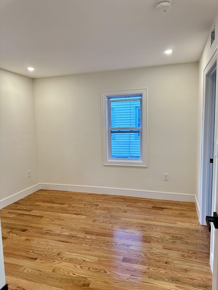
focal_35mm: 24
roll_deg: +1.0
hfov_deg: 56.8
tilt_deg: -5.0
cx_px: 109
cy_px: 145
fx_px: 202
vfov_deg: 71.6
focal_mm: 6.86
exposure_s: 1/120
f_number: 1.78
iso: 250
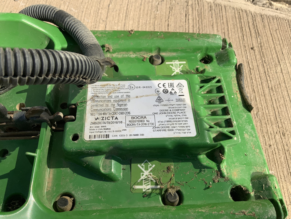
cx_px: 146
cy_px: 110
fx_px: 244
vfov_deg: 48.2
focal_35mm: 29
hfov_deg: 61.7
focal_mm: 3
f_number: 1.8
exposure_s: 1/1626
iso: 16
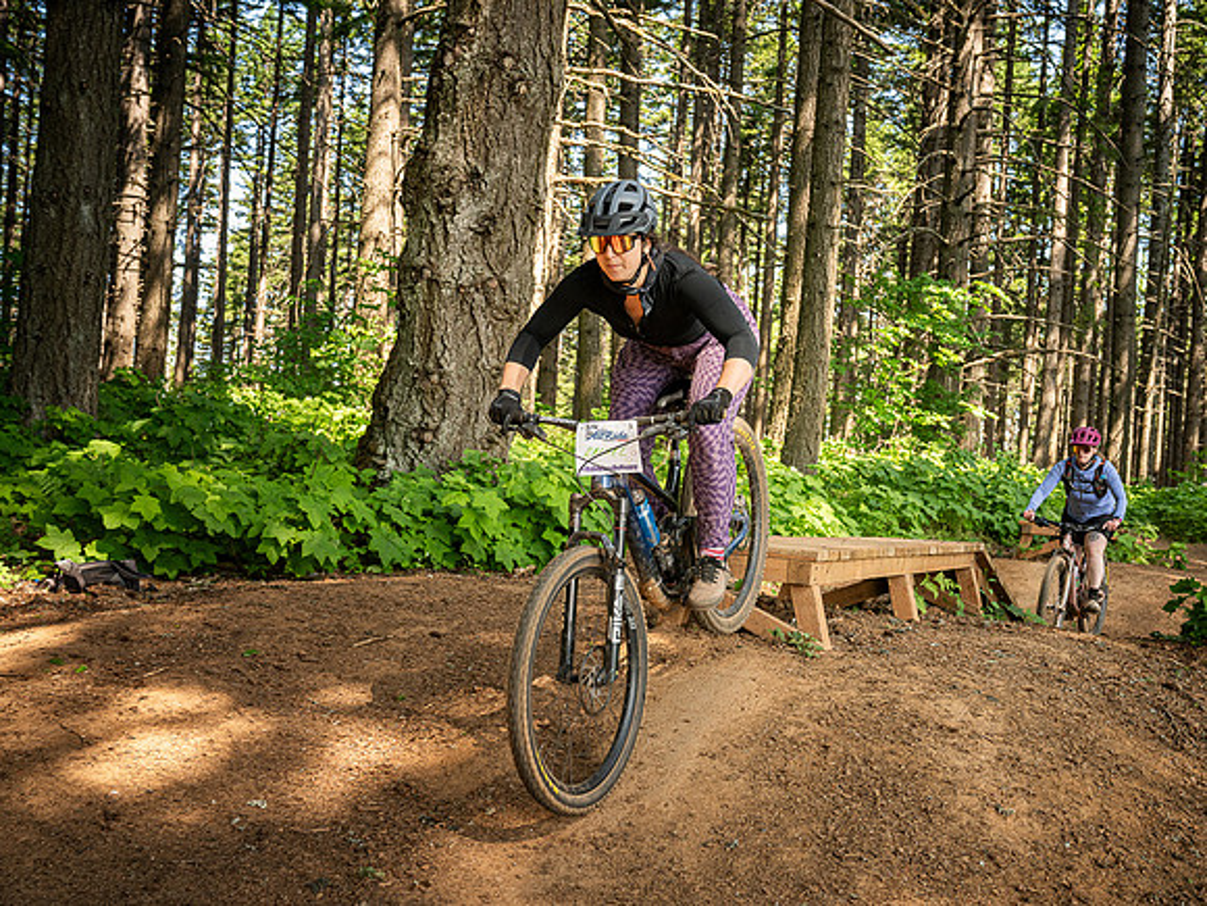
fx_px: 1546
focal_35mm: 44
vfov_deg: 32.6
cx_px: 604
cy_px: 453
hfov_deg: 42.6
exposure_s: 1/400
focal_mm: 41
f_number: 4.5
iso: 800
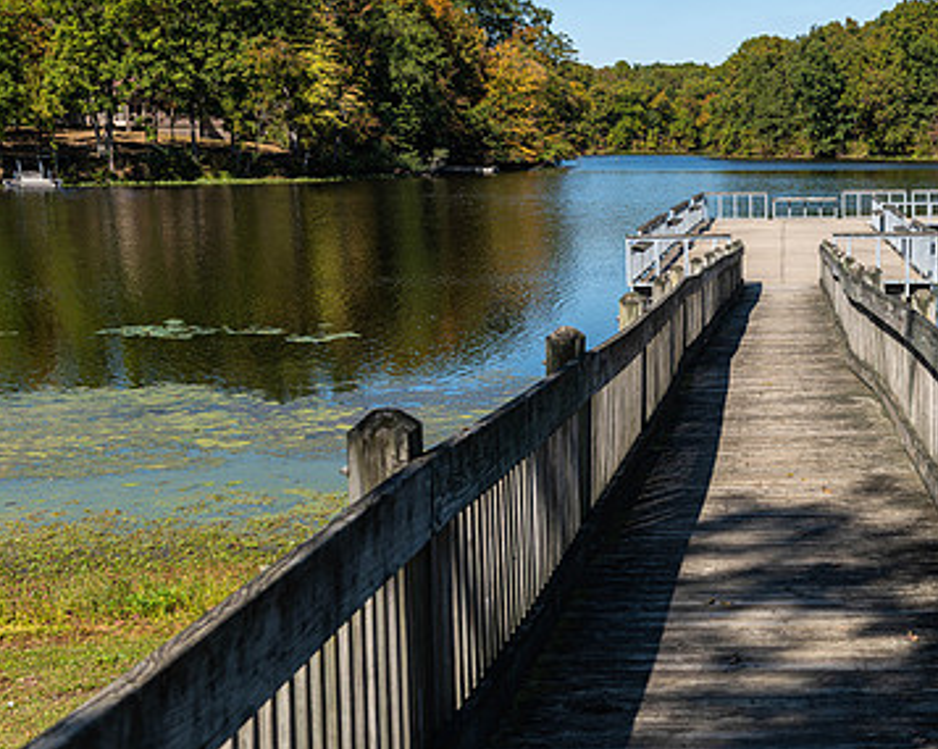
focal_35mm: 58
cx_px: 757
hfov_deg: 31.6
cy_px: 377
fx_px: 1609
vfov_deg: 26.2
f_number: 8
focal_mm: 38
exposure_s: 1/160
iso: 64
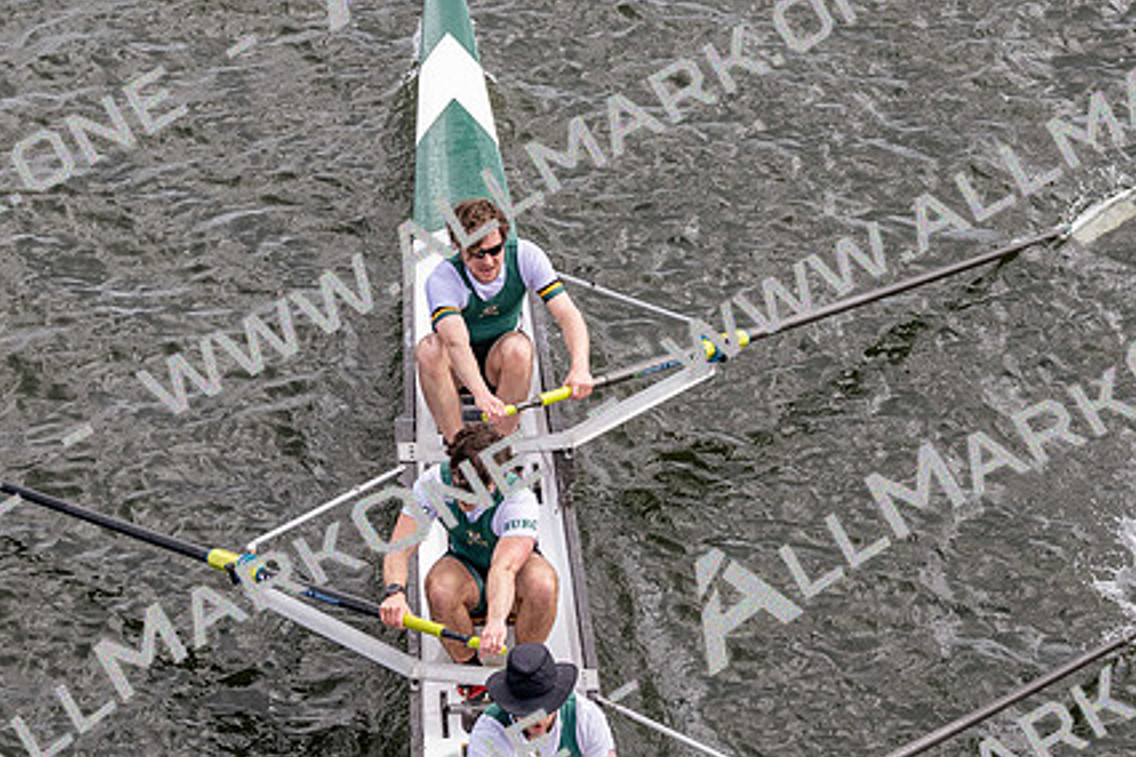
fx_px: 4512
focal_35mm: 143
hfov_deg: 14.3
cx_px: 467
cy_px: 422
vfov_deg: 9.6
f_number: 4
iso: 250
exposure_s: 1/1250
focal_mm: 70
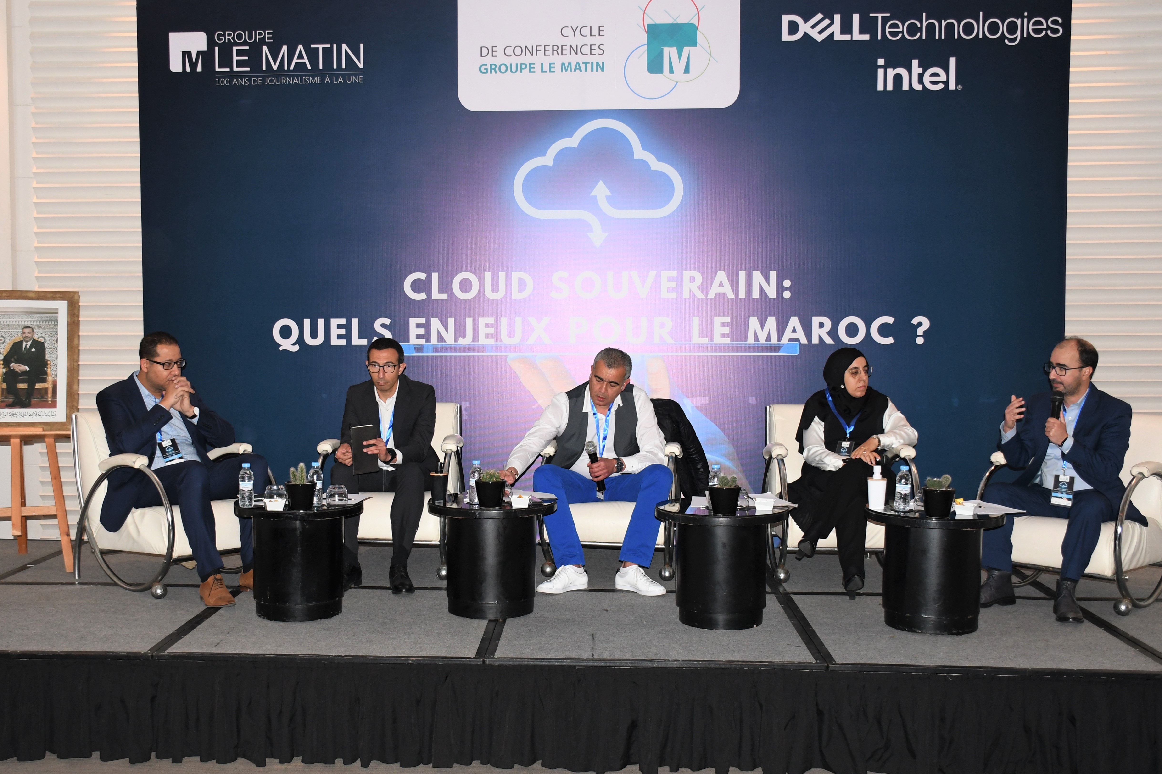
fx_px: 1226
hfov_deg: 50.6
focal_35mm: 38
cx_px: 522
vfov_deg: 35.0
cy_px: 397
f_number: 5.6
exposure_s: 1/250
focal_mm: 23
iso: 1000
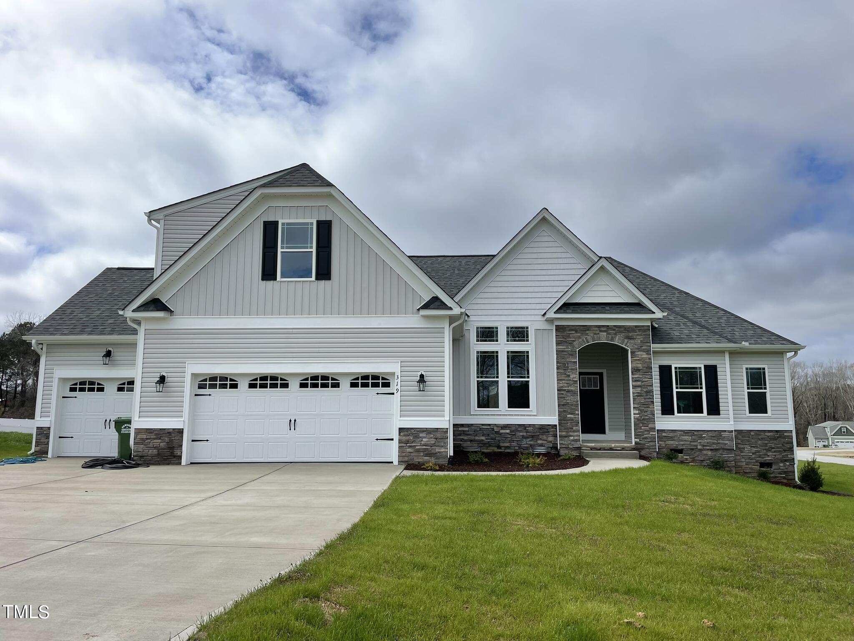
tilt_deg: +8.8
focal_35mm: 26
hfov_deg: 67.3
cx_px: 427
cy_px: 320
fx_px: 641
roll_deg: -0.4
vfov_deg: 53.1
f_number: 1.6
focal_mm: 4.2
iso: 32
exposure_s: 1/3401
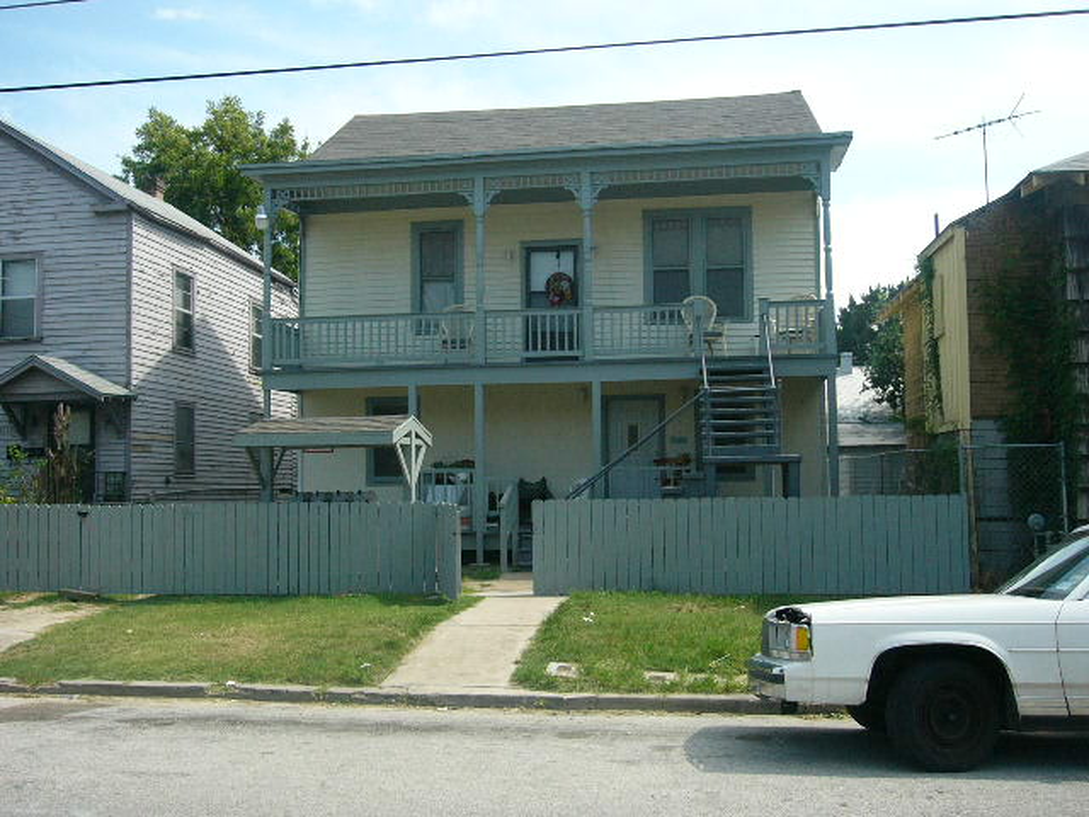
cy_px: 408
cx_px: 544
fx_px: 1101
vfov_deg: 40.7
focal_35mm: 35
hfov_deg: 52.6
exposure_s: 1/125
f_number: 8
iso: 100
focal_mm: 5.8
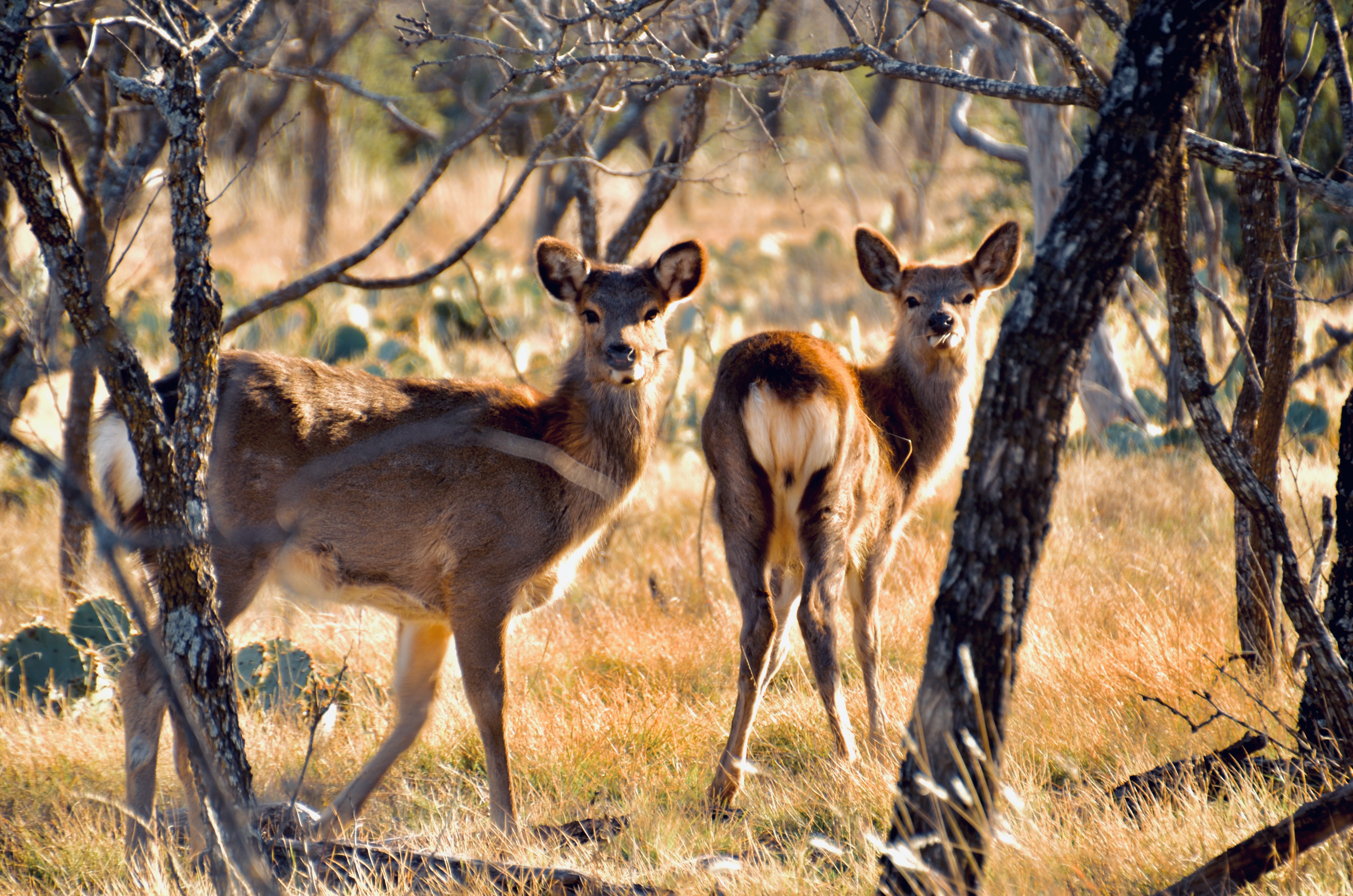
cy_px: 448
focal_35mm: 405
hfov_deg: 5.1
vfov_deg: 3.4
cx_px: 676
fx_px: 15190
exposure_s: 1/40
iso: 100
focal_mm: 270
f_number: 6.3
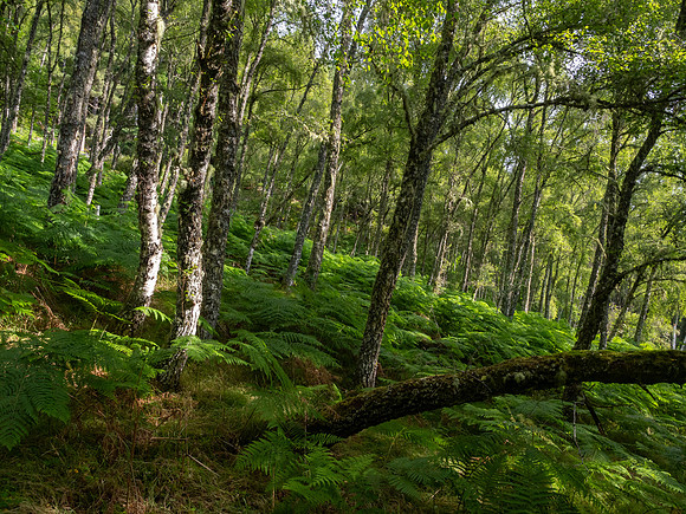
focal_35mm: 24
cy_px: 257
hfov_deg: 71.6
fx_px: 476
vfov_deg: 56.8
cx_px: 343
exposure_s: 1/60
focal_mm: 12
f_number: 7.1
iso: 640
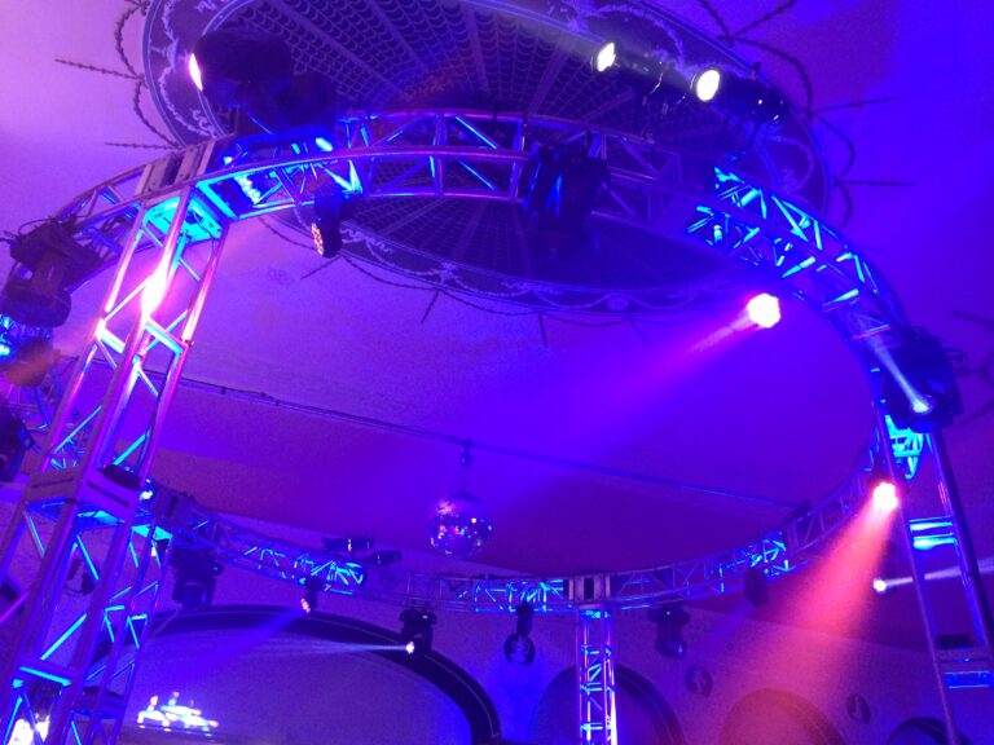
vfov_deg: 46.8
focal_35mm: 30
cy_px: 372
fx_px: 861
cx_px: 497
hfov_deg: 60.0
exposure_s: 1/24
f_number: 2.2
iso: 320
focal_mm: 4.12
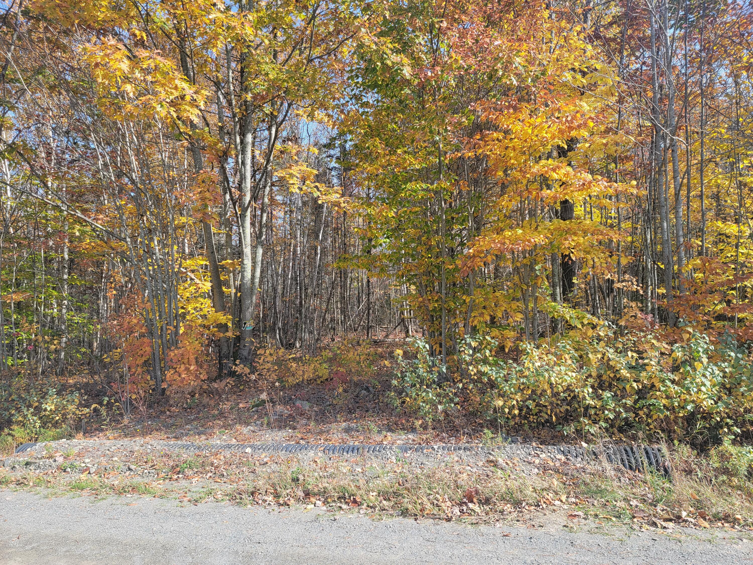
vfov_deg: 56.8
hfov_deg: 71.6
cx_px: 376
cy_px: 282
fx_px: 522
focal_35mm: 24
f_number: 1.8
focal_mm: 6.7
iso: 16
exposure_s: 1/291
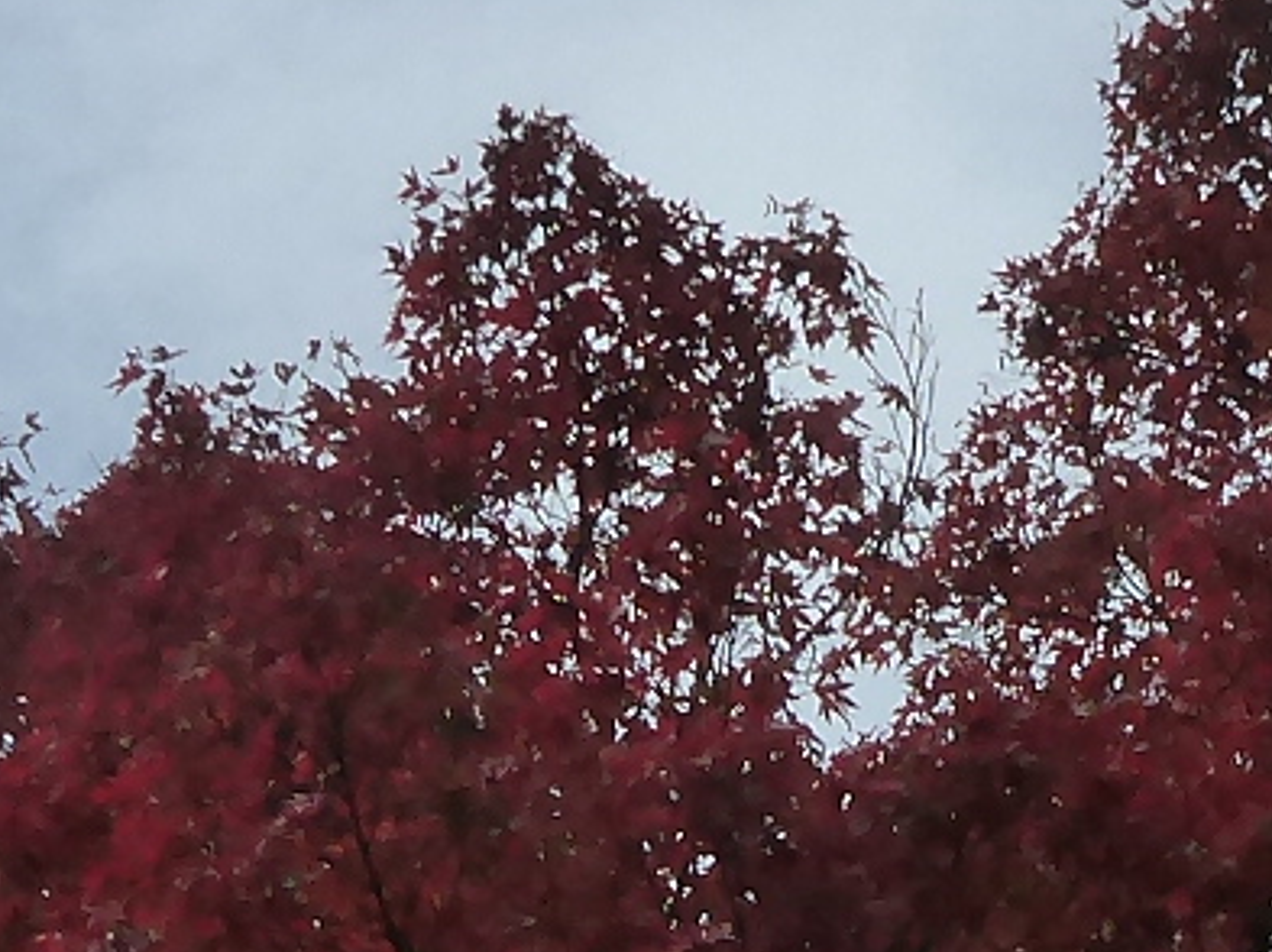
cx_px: 1201
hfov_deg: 12.0
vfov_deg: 8.8
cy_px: 1509
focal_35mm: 163
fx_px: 5984
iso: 200
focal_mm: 4.3
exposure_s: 1/640
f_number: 4.5
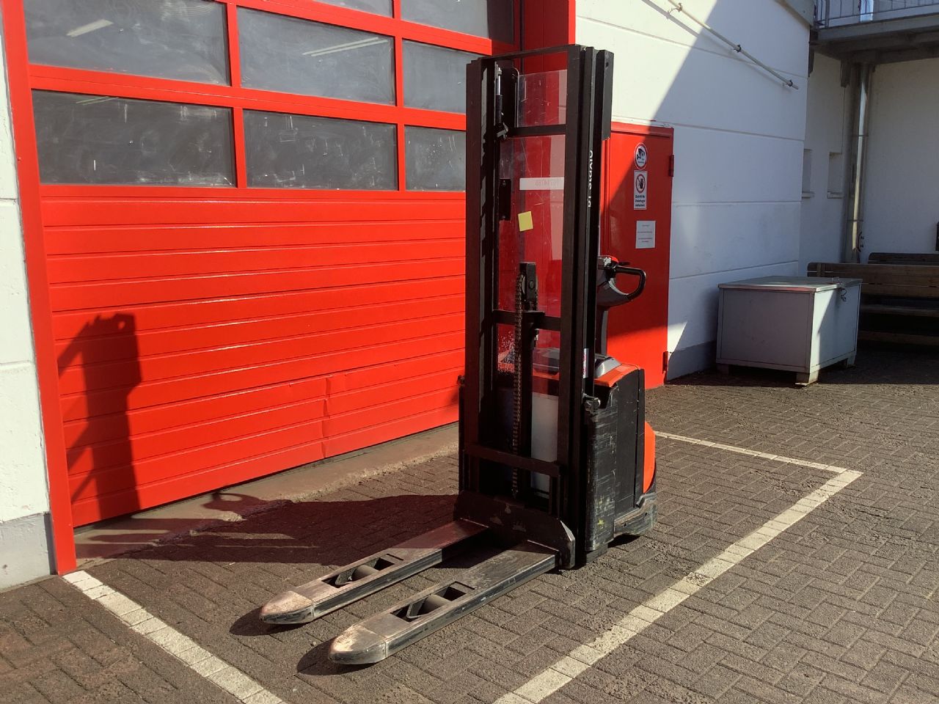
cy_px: 352
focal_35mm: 31
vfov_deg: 45.4
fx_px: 841
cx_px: 470
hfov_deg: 58.4
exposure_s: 1/799
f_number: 2.4
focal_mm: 3.3
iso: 25
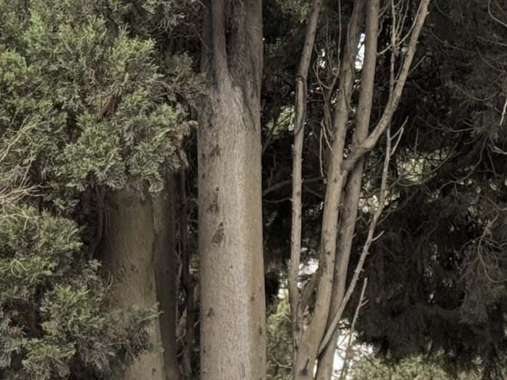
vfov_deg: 8.3
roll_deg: +0.8
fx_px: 2564
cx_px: 8
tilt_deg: +5.9
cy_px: 587
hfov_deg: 11.2
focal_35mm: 175
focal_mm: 6.76
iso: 64
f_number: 1.78
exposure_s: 1/347
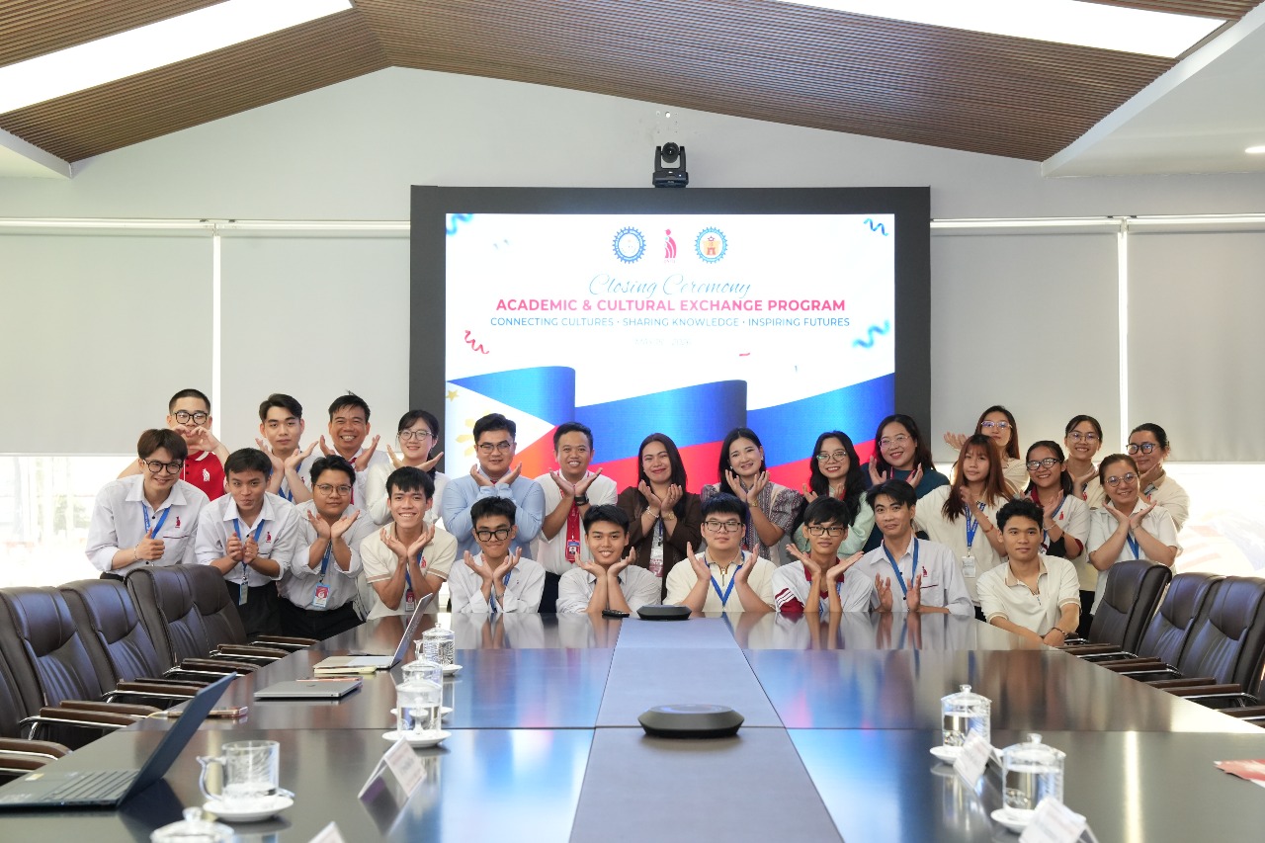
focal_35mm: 54
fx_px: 1897
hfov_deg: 36.9
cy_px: 422
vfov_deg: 25.1
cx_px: 632
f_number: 6.3
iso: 4000
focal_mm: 54
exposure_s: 1/160
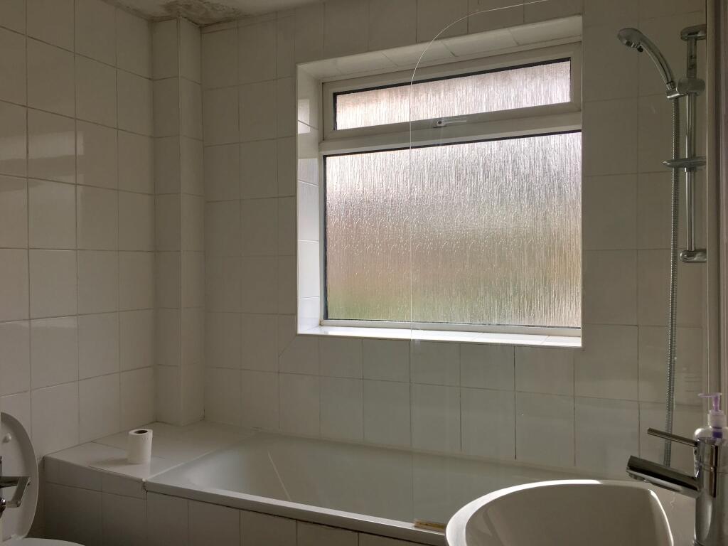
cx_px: 364
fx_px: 610
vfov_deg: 48.2
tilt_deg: -1.5
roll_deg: -0.3
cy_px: 273
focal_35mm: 29
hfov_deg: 61.7
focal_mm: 4.15
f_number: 2.2
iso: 25
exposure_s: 1/100
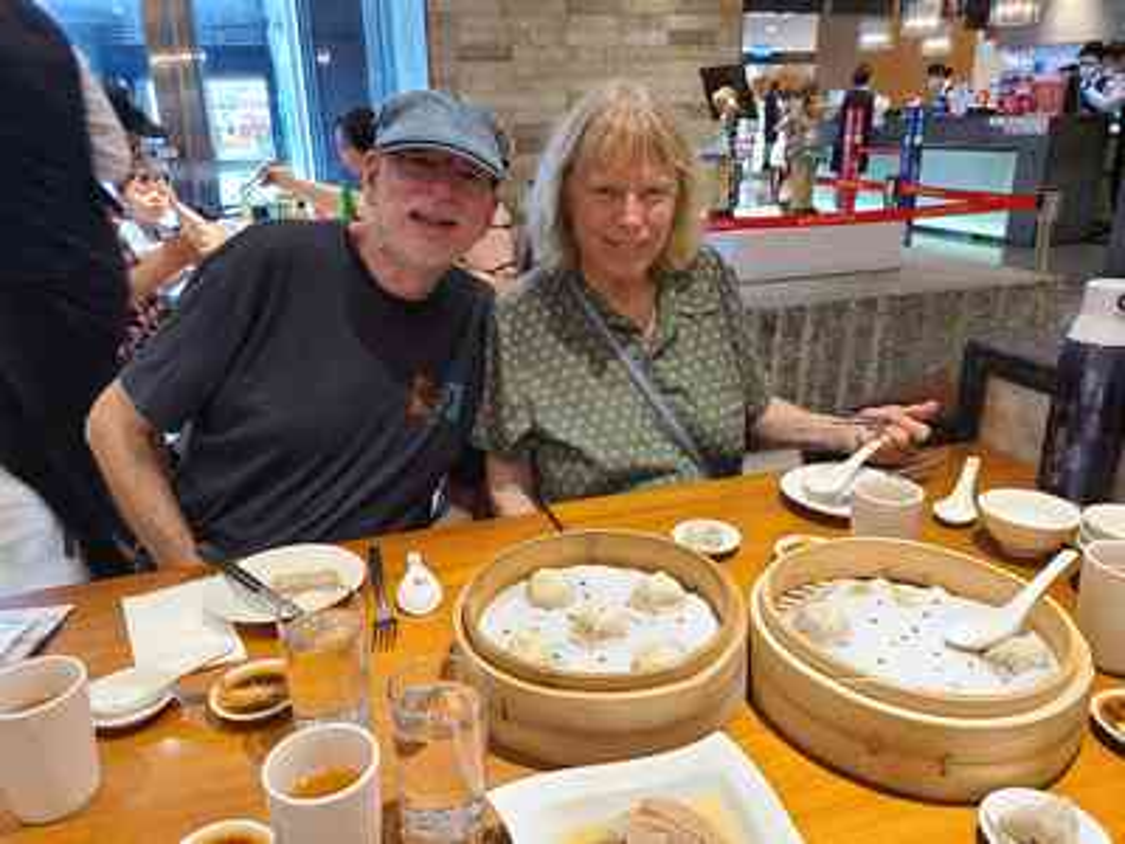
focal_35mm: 26
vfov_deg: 53.1
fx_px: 845
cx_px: 562
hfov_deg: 67.3
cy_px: 422
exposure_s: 1/60
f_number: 1.8
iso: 250
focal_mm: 5.4
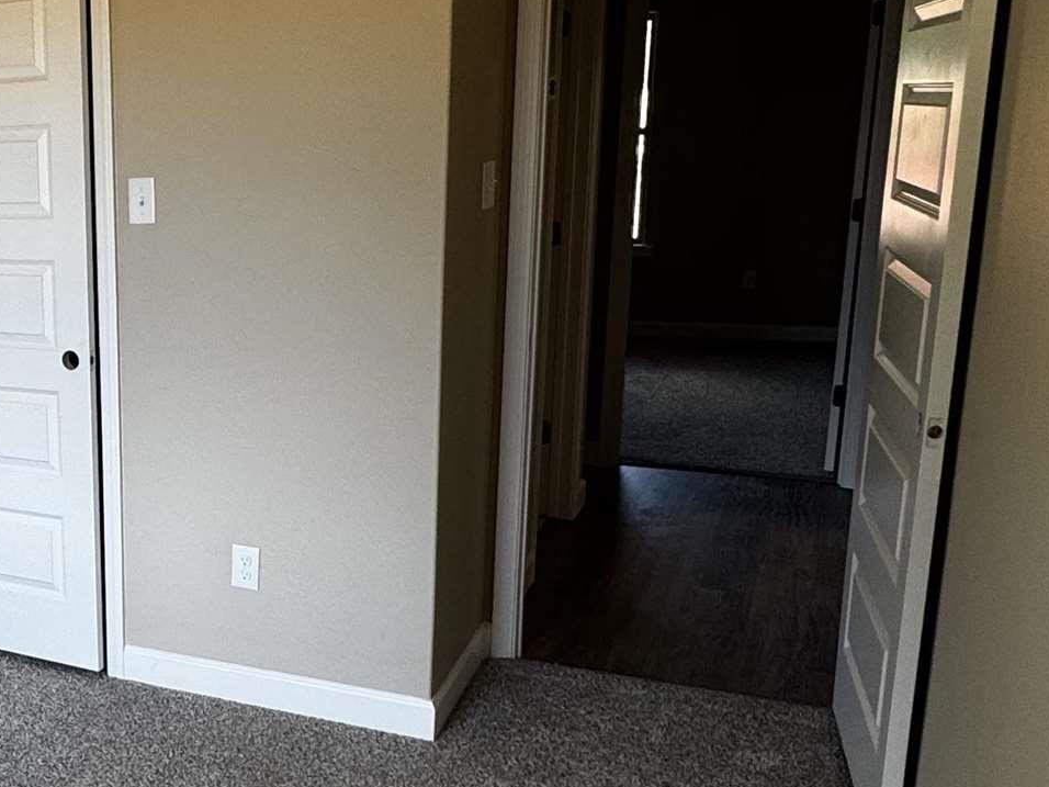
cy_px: 443
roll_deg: +2.5
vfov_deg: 32.1
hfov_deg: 37.0
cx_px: -34
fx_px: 1364
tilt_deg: -14.4
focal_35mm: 45
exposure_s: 1/120
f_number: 2.2
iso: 64
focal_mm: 2.22
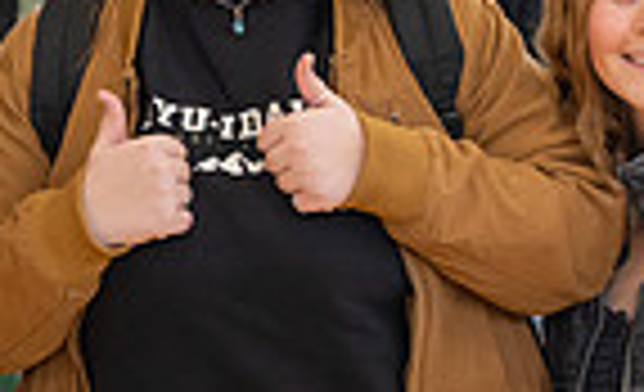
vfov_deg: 4.3
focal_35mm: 296
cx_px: -216
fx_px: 5157
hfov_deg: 7.1
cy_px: 31
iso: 1250
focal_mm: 70
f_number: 3.5
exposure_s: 1/200
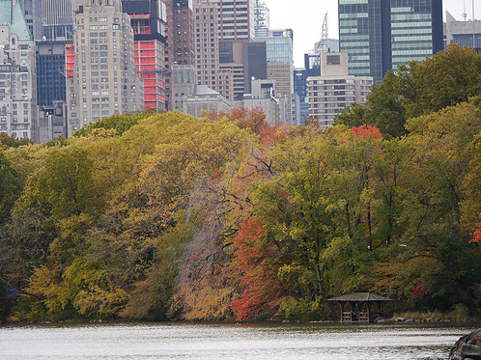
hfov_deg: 8.5
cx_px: 235
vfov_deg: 6.4
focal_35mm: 233
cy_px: 184
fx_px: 3236
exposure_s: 1/320
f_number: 4
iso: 160
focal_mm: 100
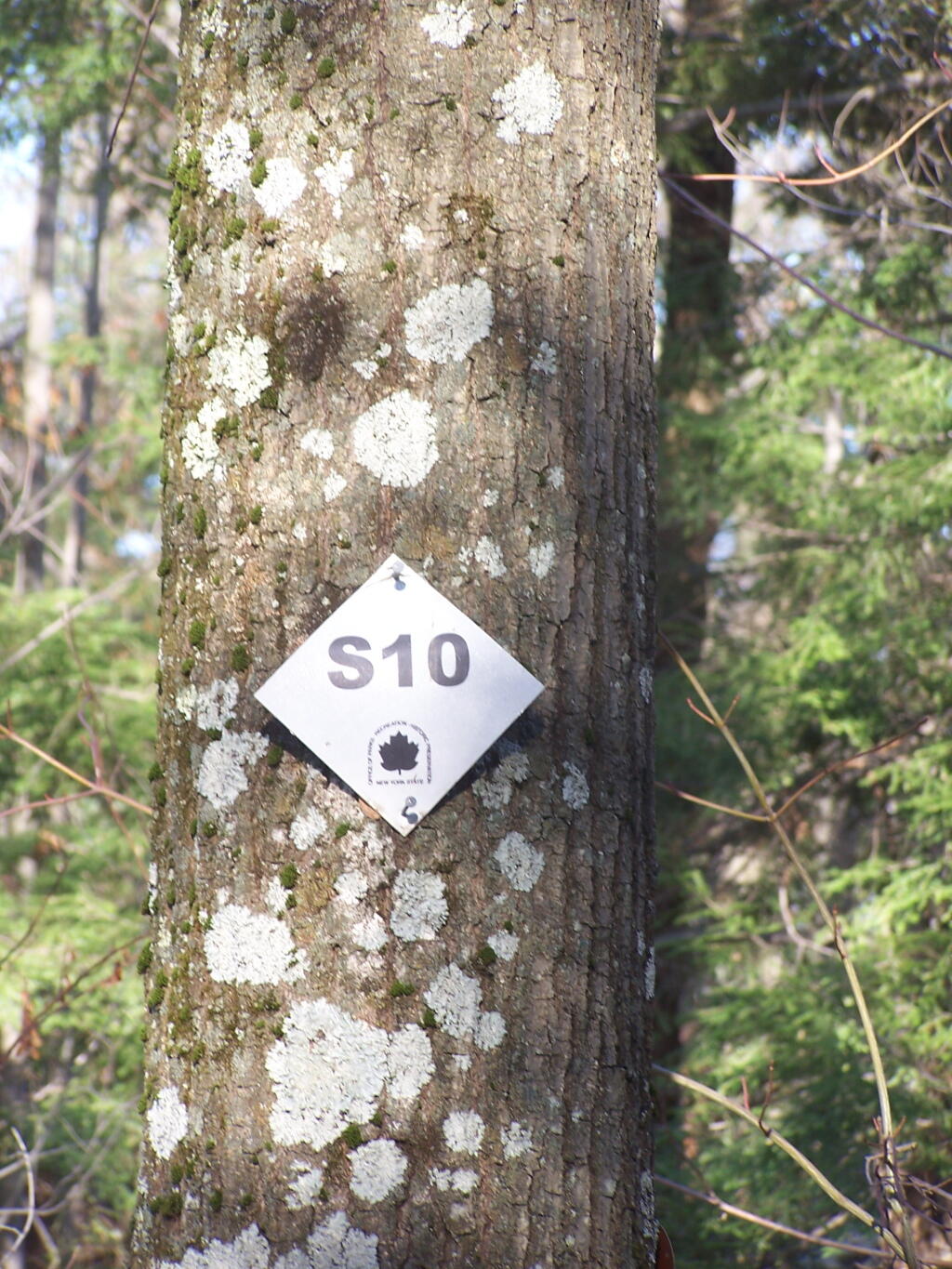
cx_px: 476
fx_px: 6929
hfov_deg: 7.9
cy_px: 634
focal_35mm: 189
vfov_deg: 10.5
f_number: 3.2
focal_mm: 31.3
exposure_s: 1/125
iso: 80
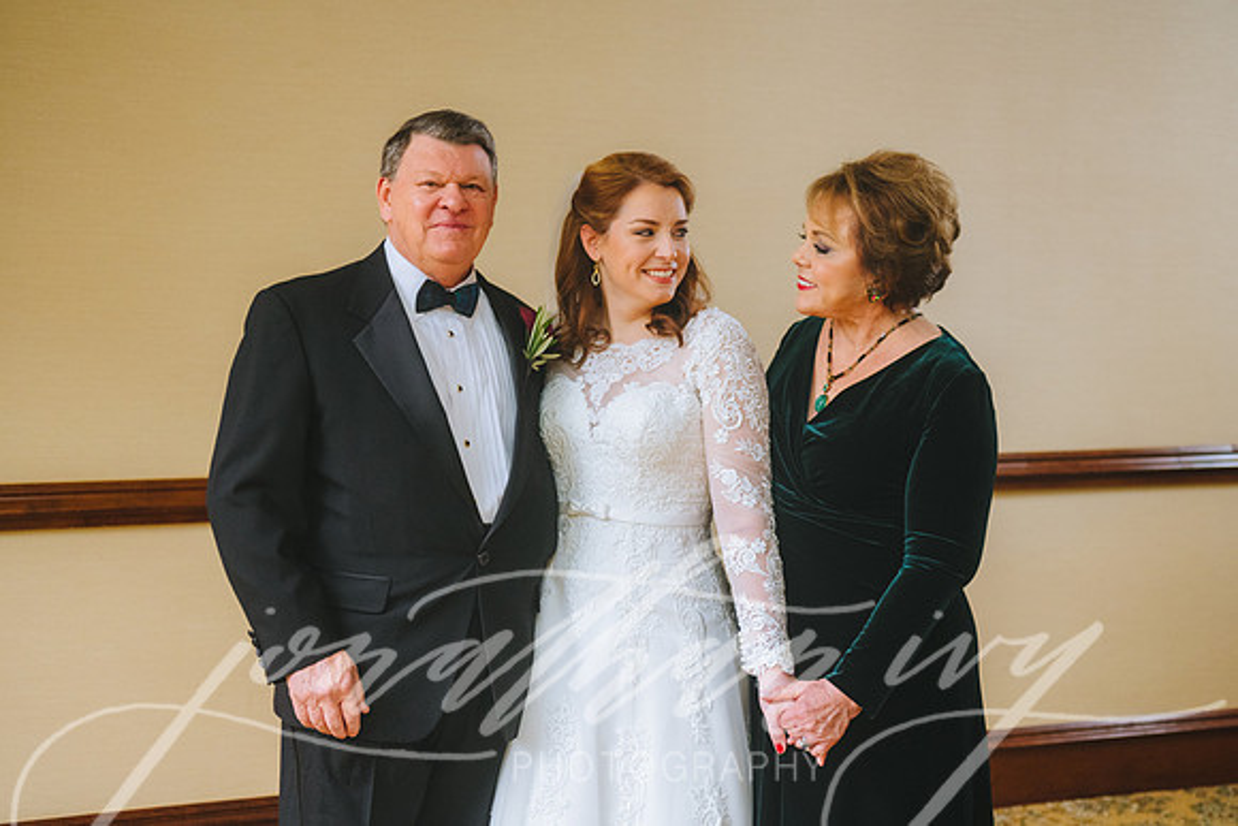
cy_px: 413
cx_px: 619
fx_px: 1979
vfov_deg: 23.6
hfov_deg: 34.7
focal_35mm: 58
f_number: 3.5
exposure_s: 1/50
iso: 1250
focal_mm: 55
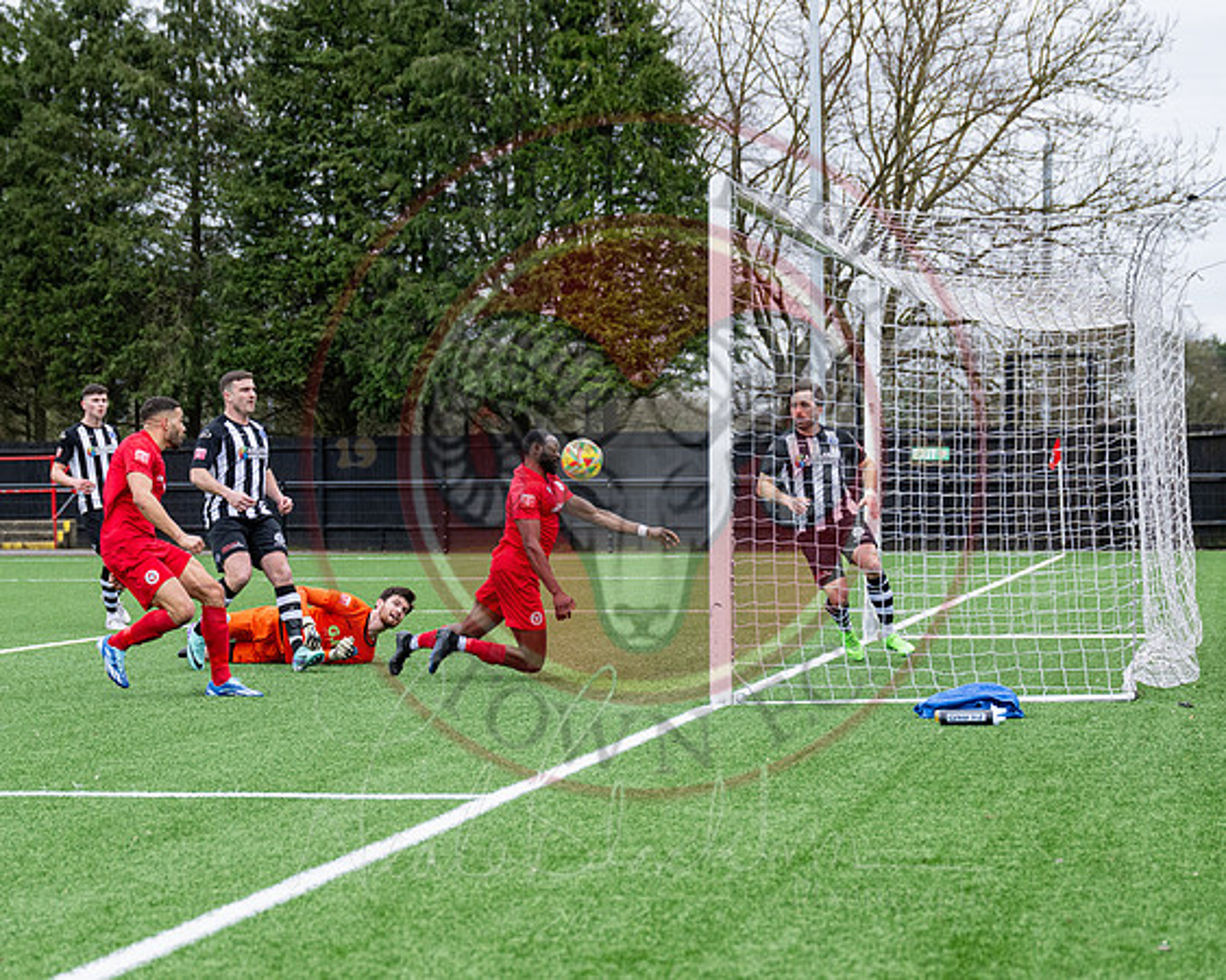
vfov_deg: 15.1
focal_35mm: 102
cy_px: 609
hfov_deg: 18.8
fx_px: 3691
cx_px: 498
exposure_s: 1/1600
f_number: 4
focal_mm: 70
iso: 800
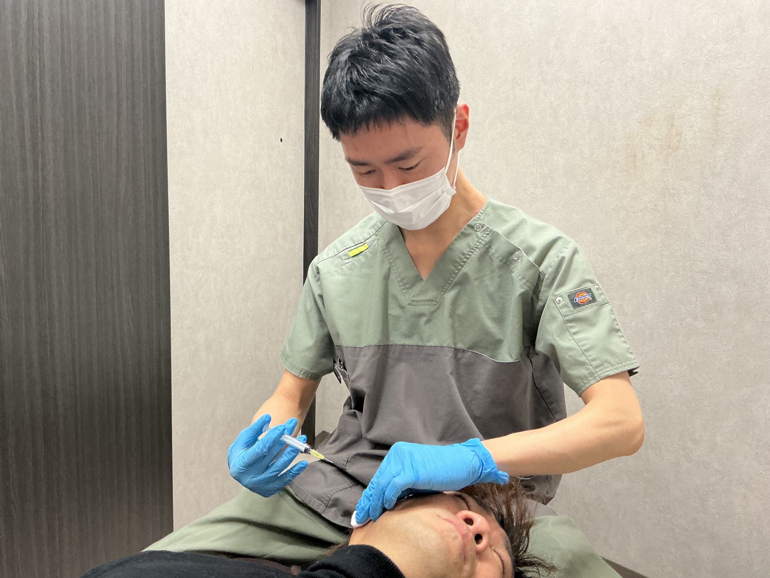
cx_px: 385
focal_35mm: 29
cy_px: 289
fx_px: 645
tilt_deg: -7.7
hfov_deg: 61.7
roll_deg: -2.0
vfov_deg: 48.2
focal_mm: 3
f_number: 1.8
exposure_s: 1/60
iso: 160
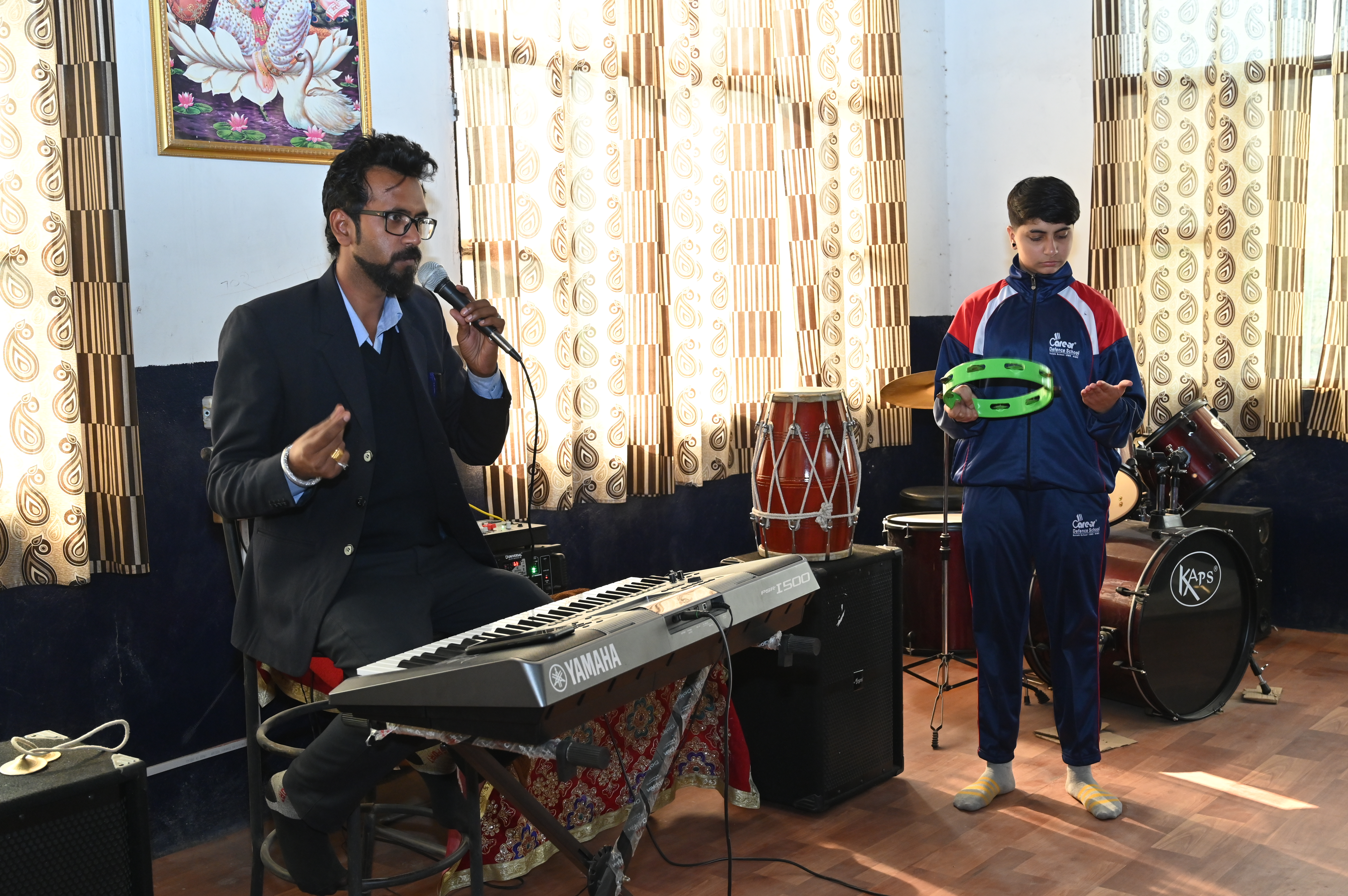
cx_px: 674
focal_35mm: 41
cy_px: 448
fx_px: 1534
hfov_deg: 47.4
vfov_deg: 32.6
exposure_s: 1/160
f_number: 6.3
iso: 1600
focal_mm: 41
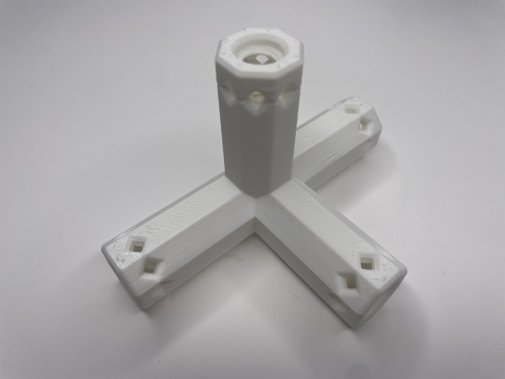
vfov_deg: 53.1
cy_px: 190
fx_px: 379
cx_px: 252
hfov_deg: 67.3
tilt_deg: -49.7
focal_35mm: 26
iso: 32
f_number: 1.6
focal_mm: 4.2
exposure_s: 1/1531
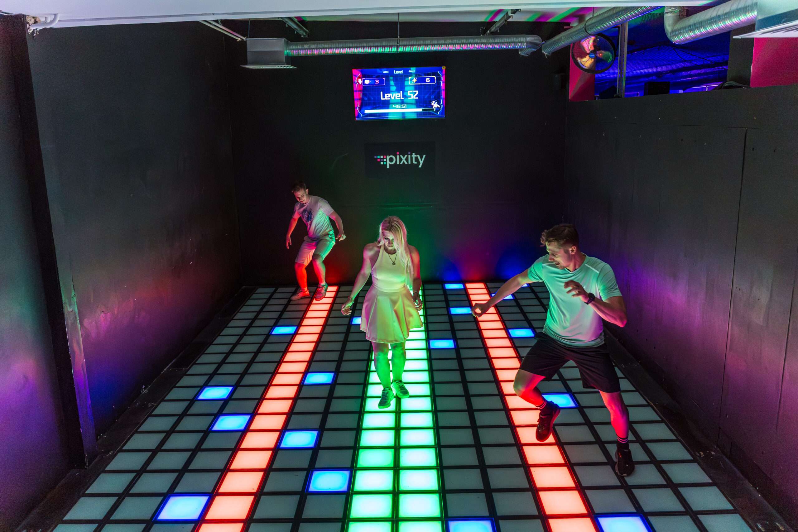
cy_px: 266
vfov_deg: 43.2
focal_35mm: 30
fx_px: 672
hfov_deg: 61.4
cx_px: 399
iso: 8000
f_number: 2.8
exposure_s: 1/640
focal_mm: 30.3
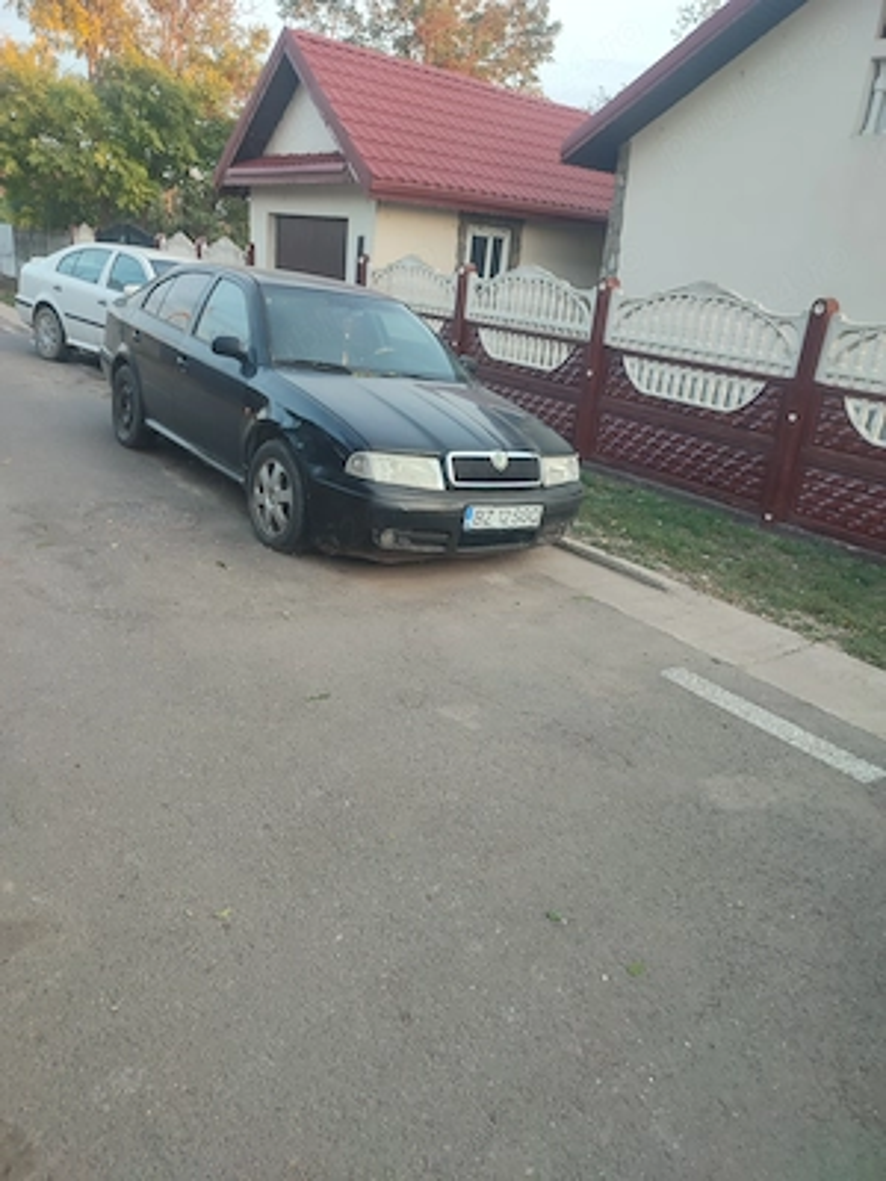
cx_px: 443
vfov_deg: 69.4
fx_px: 853
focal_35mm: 25
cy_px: 590
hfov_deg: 54.9
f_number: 1.9
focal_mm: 6.04
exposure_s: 1/50
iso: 120
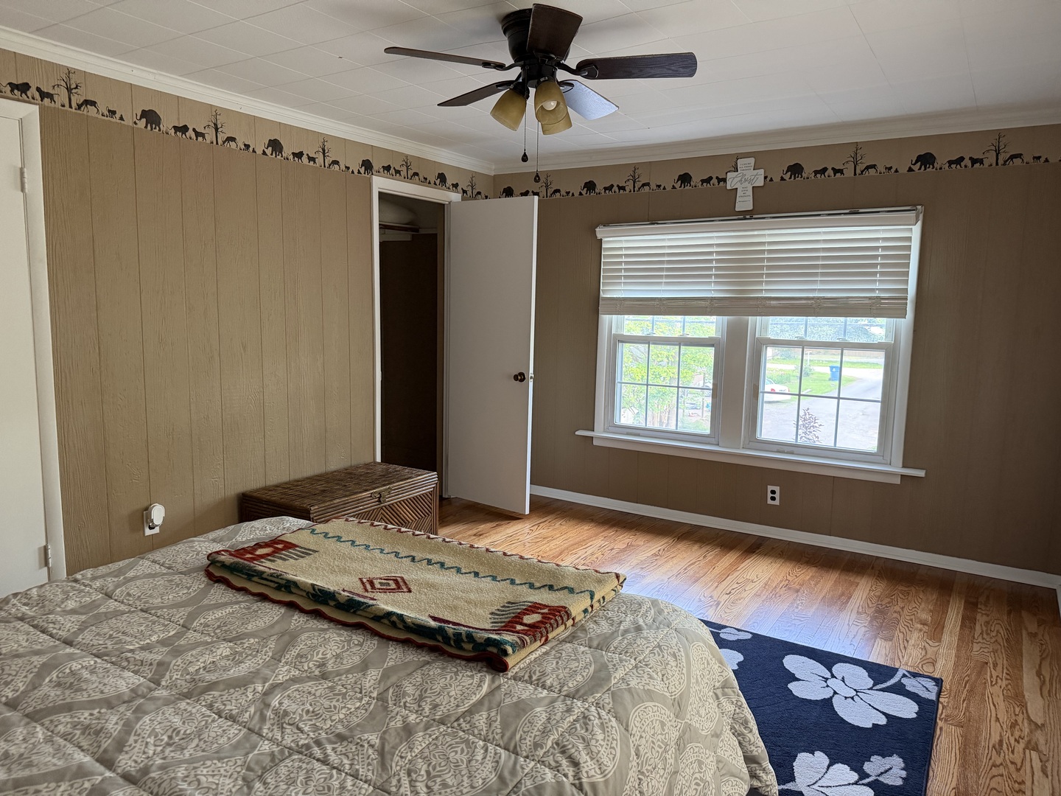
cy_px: 398
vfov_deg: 56.8
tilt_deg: -7.2
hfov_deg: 71.6
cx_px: 530
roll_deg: -0.6
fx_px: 736
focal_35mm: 24
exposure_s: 1/60
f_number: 1.78
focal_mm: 6.76
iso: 320
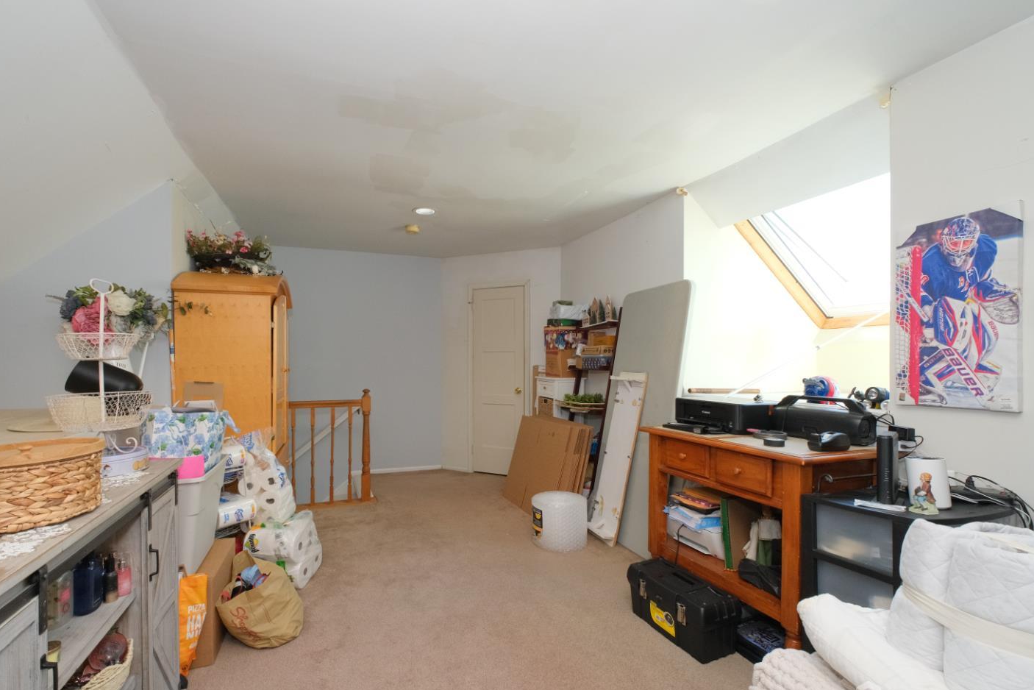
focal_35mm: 16
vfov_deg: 73.7
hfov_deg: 96.6
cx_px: 486
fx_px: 460
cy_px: 367
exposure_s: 1/60
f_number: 7.1
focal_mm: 10
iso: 1600
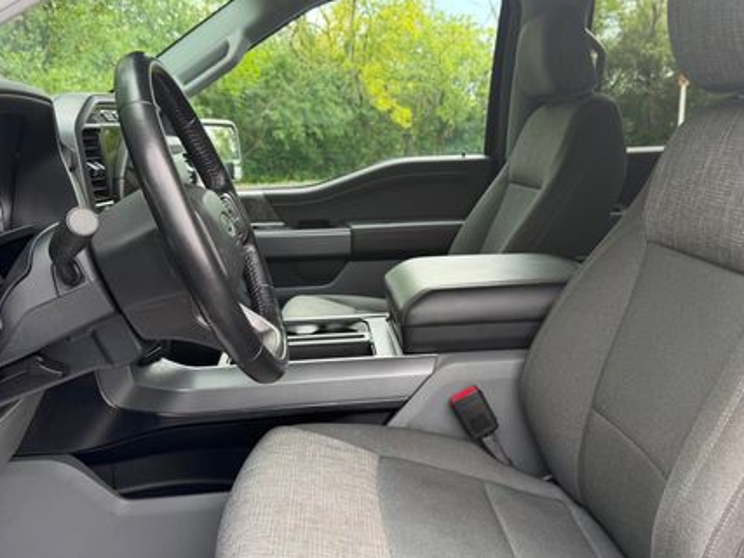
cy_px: 248
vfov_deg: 39.6
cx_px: 399
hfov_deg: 51.3
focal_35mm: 36
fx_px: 774
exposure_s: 1/345
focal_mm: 6.76
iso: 100
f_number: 1.78
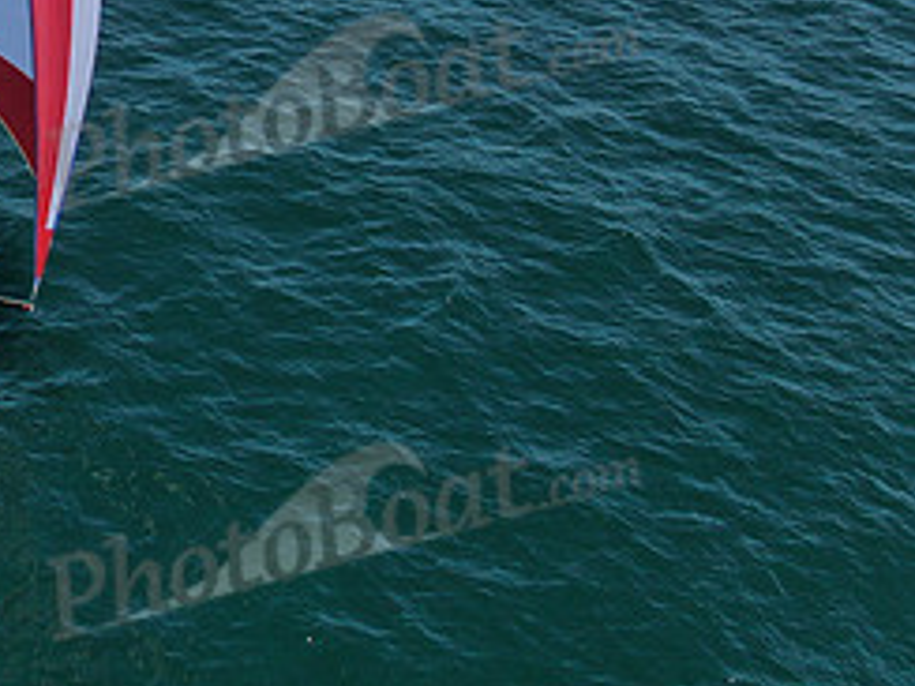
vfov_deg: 20.4
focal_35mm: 69
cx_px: -169
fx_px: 1824
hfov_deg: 25.4
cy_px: -58
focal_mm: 5
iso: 100
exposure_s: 1/1600
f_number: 3
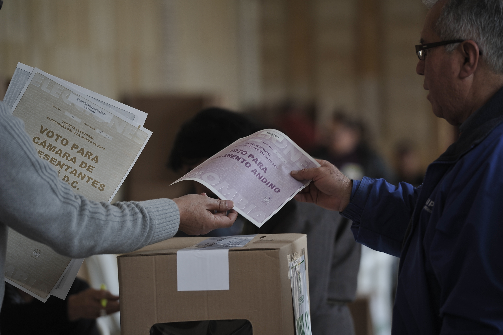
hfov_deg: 10.3
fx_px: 2793
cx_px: 252
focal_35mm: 200
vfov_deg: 6.9
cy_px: 168
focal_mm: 200
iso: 400
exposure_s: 1/250
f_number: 3.5
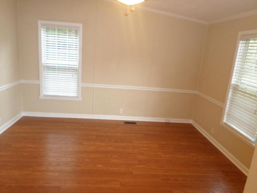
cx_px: 128
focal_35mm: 25
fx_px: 186
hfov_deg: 69.4
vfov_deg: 54.9
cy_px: 96
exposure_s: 1/30
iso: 200
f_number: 2.5
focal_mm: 4.5
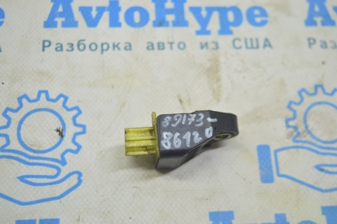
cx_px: 168
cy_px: 112
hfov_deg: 38.9
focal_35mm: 51
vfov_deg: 26.4
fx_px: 477
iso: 400
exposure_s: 1/40
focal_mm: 34
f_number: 4.5
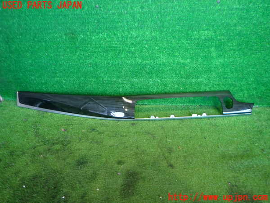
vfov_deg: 54.9
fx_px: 195
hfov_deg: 69.4
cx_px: 135
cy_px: 102
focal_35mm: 25
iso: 200
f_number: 2
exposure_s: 1/40
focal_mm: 4.5
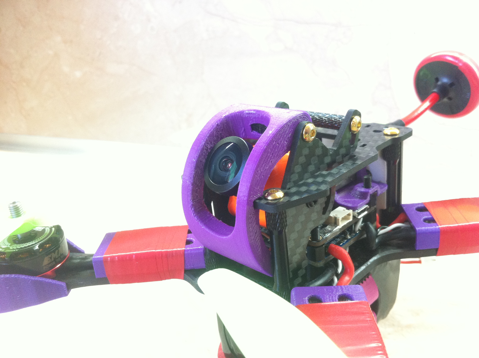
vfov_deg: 40.6
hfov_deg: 52.7
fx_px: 484
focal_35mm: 35
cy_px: 179
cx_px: 240
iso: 160
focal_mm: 3.85
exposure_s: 1/17
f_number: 2.8
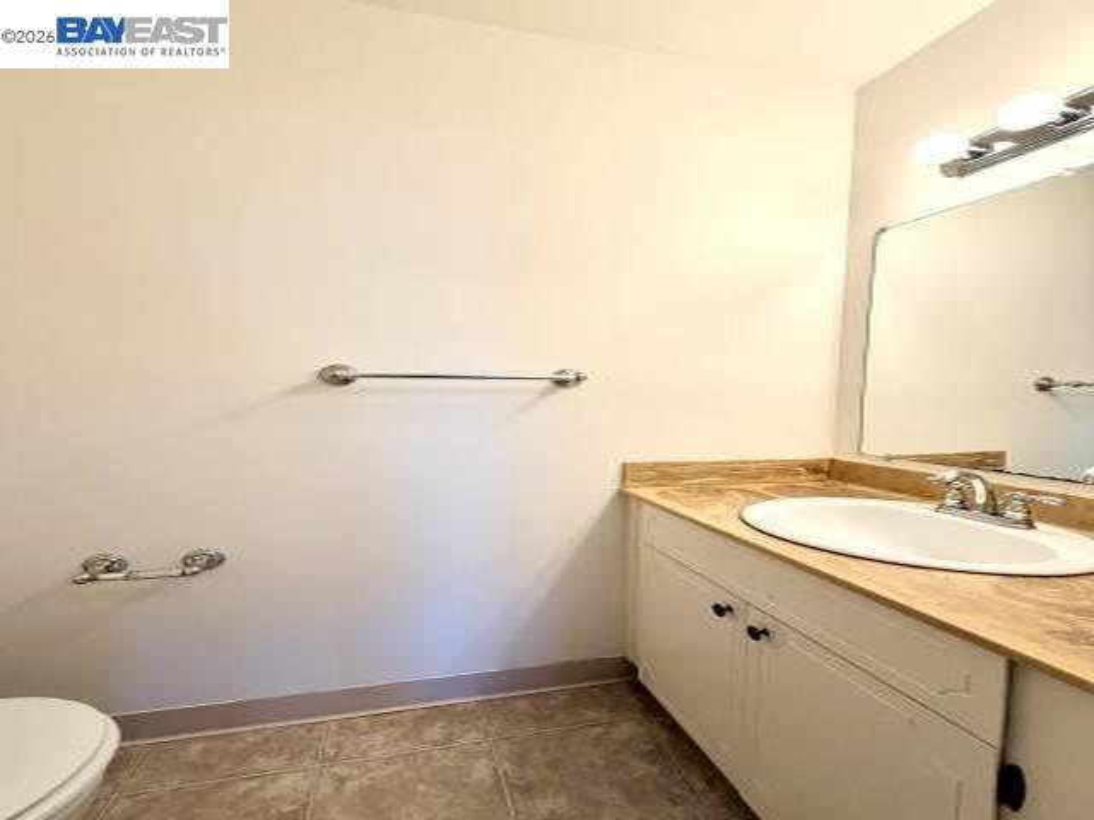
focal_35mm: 14
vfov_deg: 85.7
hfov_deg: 102.1
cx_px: 547
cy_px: 410
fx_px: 442
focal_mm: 2.22
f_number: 2.2
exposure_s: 1/120
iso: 100
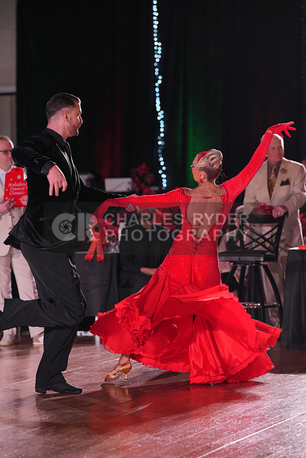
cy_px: 229
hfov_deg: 10.2
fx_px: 1720
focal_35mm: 135
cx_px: 153
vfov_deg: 15.2
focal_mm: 135
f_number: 4
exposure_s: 1/500
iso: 1600
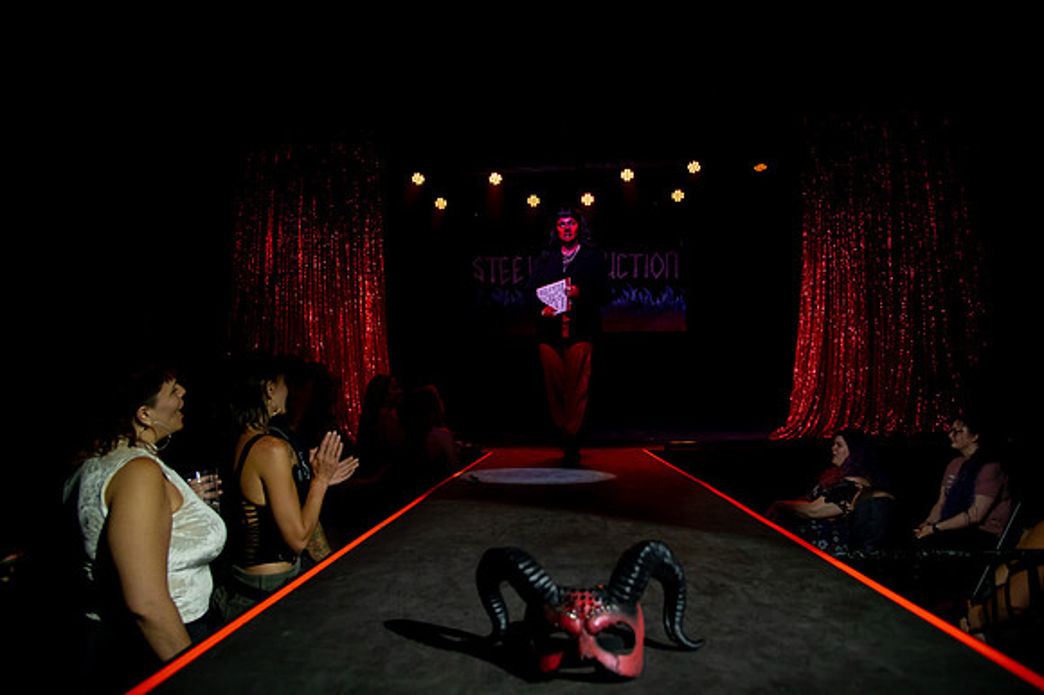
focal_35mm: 24
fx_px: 696
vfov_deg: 53.1
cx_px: 522
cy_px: 348
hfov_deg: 73.8
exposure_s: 1/100
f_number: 4
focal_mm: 24
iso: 5000
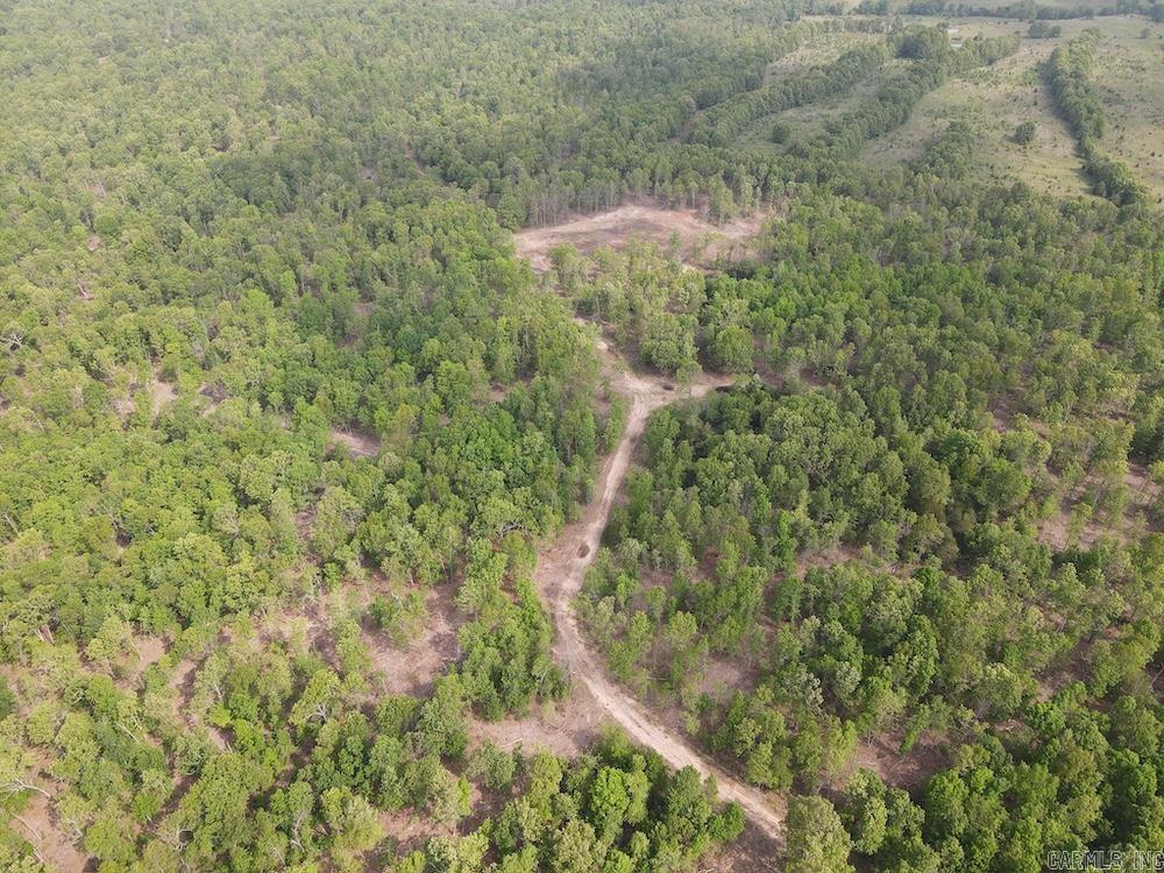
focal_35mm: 24
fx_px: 807
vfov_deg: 56.8
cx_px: 582
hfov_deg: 71.6
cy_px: 436
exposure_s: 1/20
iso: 100
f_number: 2.8
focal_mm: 4.5
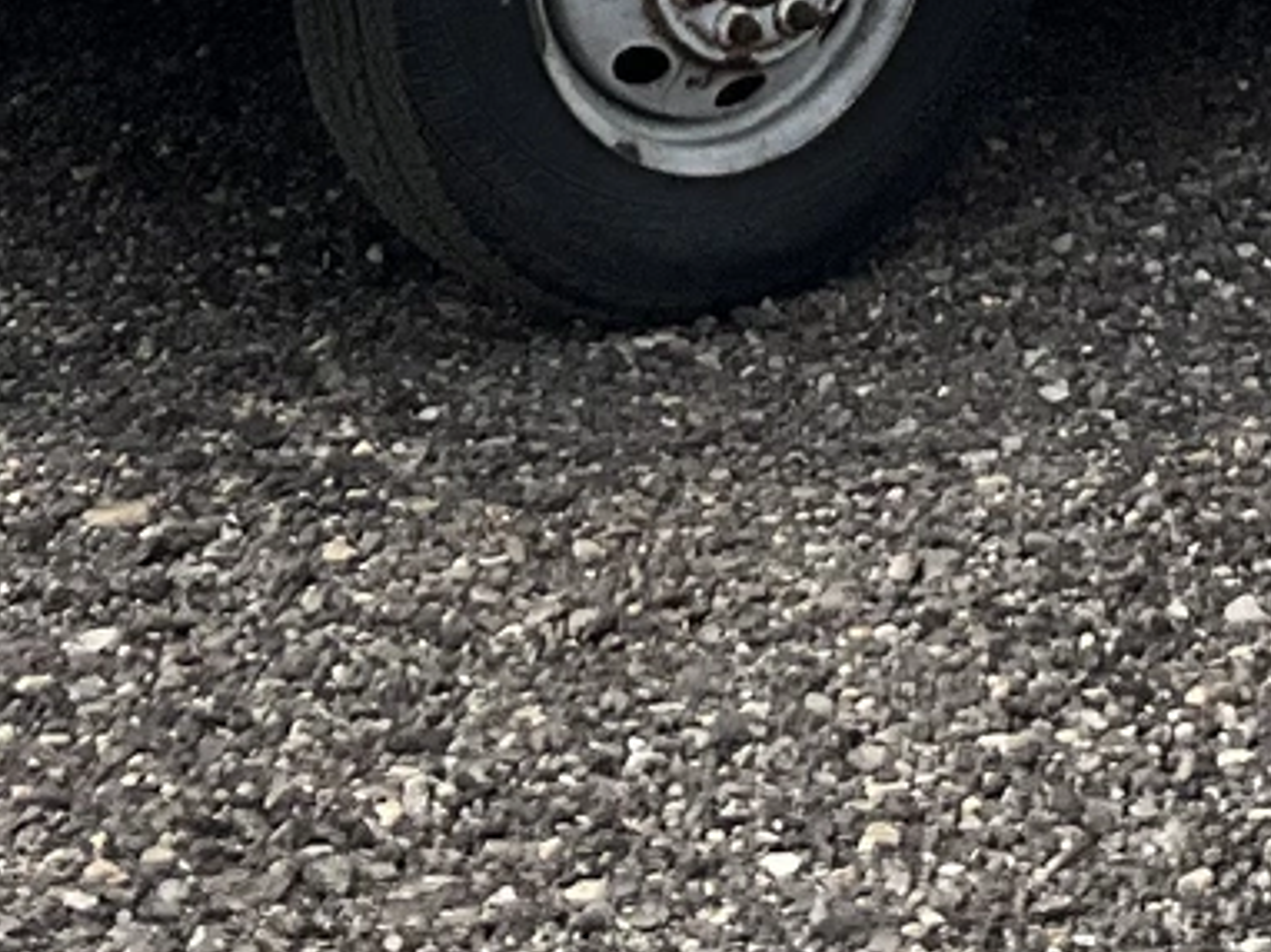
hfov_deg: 12.8
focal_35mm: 152
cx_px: 1404
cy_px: -1082
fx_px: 5577
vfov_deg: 9.1
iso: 25
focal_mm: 3
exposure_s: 1/1786
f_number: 1.8
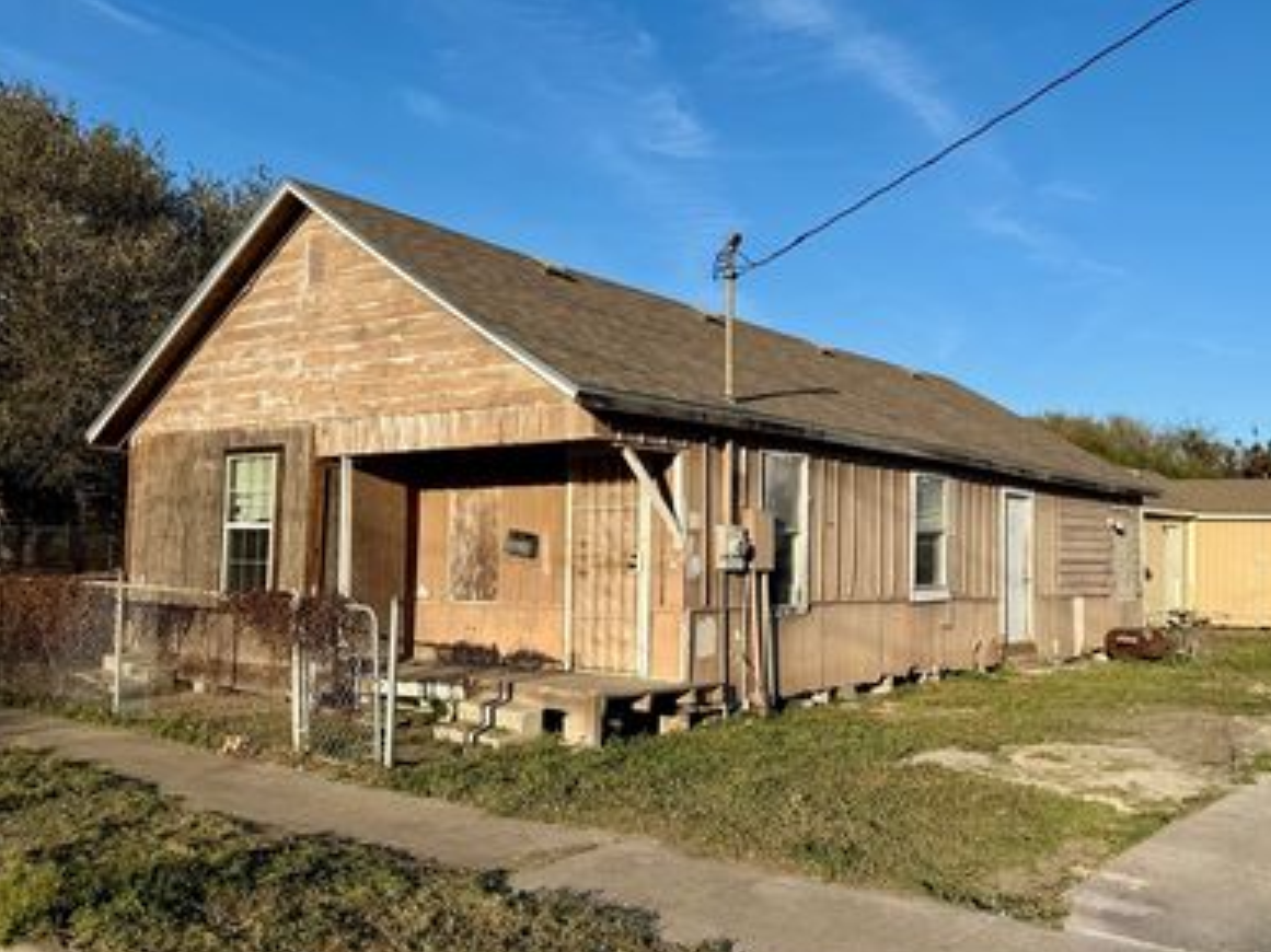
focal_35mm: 31
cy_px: 507
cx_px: 709
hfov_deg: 58.2
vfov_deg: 45.4
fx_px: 1138
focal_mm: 6.76
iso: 80
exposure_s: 1/4975
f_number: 1.78
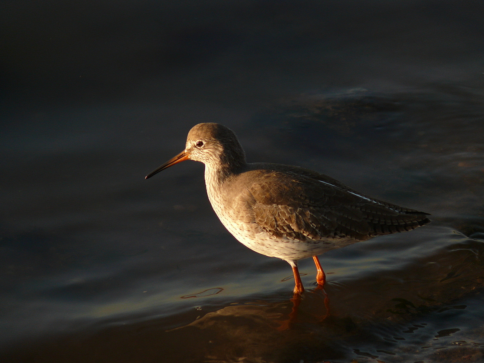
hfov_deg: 4.7
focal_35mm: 420
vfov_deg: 3.5
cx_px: 242
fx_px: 5872
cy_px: 182
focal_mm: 88.8
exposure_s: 1/640
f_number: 3.7
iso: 100
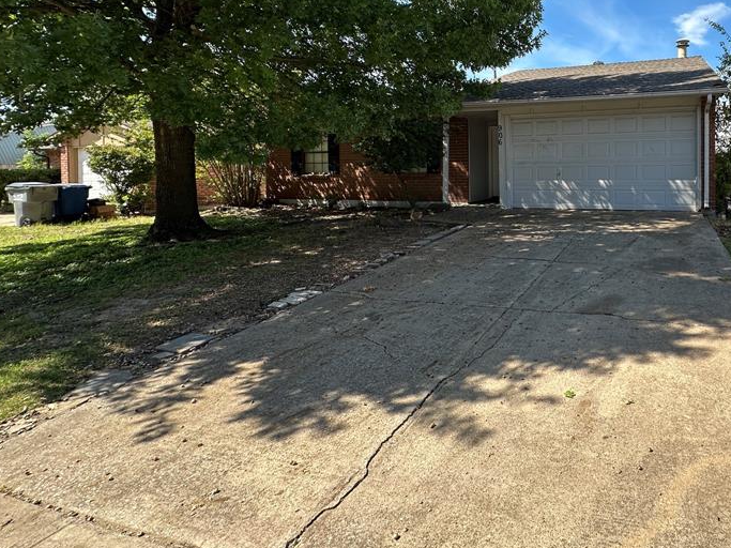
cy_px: 178
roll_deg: +0.4
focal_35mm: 21
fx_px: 443
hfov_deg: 74.1
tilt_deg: -0.7
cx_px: 536
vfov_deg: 61.7
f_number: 2.2
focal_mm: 2.22
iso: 40
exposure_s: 1/548
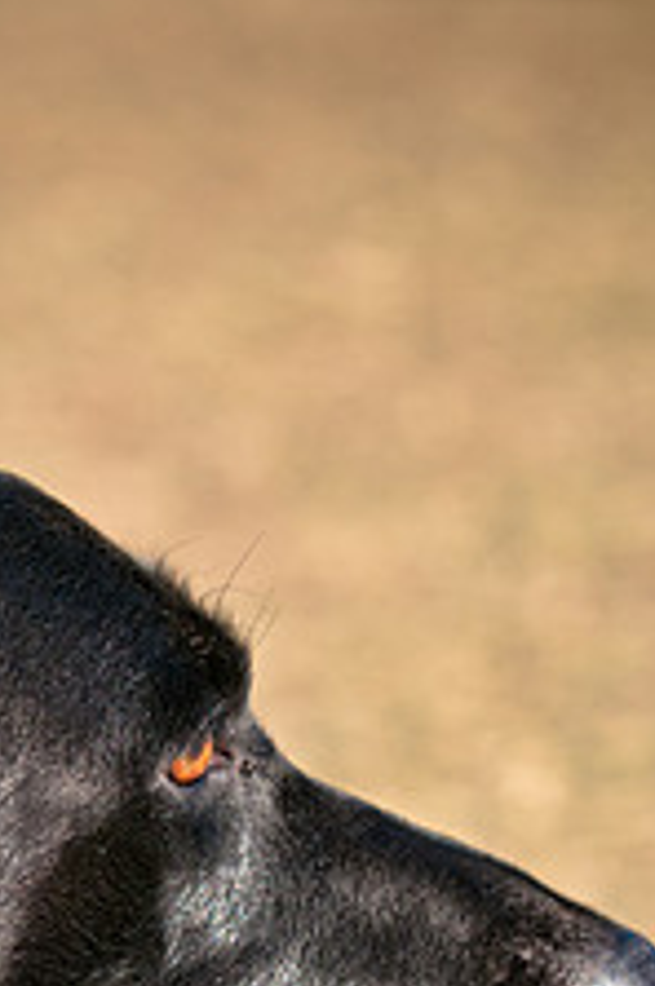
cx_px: 193
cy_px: 959
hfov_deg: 5.7
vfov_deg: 8.5
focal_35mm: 242
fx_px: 6625
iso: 200
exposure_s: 1/640
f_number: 5
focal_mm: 80
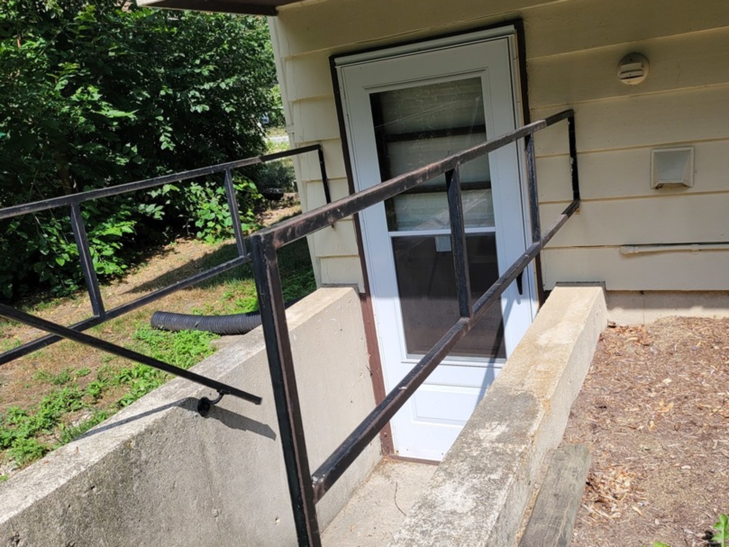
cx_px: 364
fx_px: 548
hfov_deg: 67.3
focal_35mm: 26
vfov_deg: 53.1
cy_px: 274
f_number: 1.8
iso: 40
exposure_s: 1/1951
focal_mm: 5
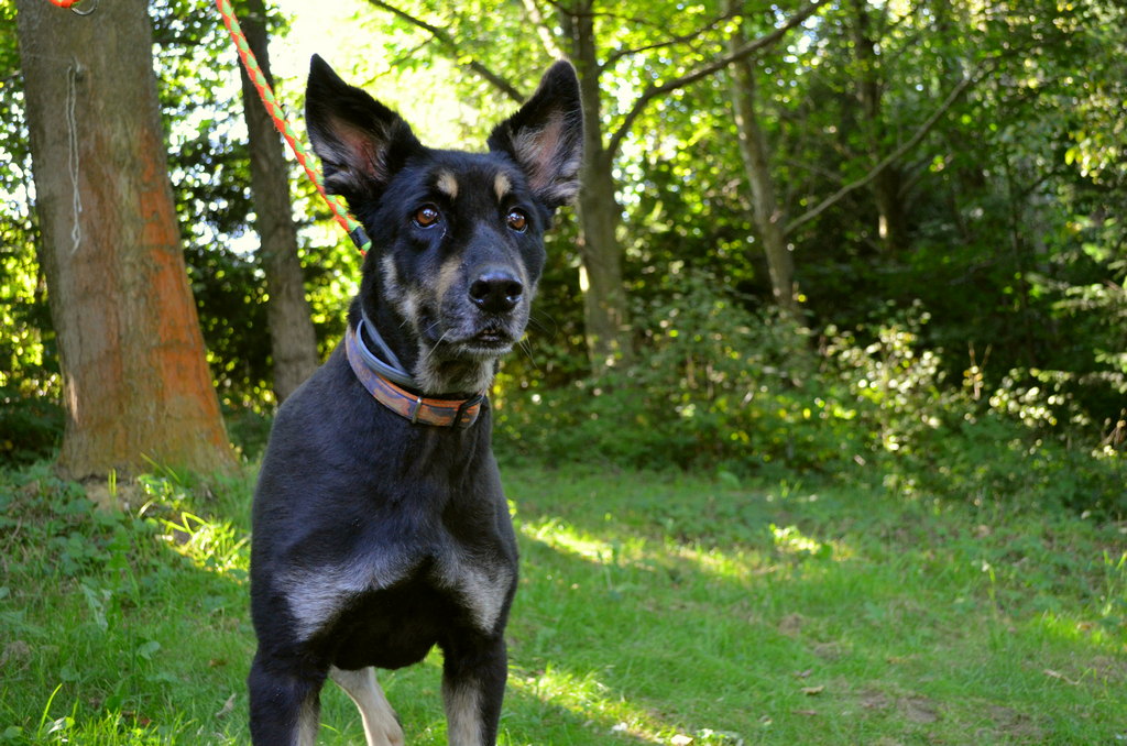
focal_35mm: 48
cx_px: 564
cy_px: 373
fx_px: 1499
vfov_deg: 27.9
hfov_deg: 41.2
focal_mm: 32
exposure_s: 1/200
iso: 1600
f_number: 4.8
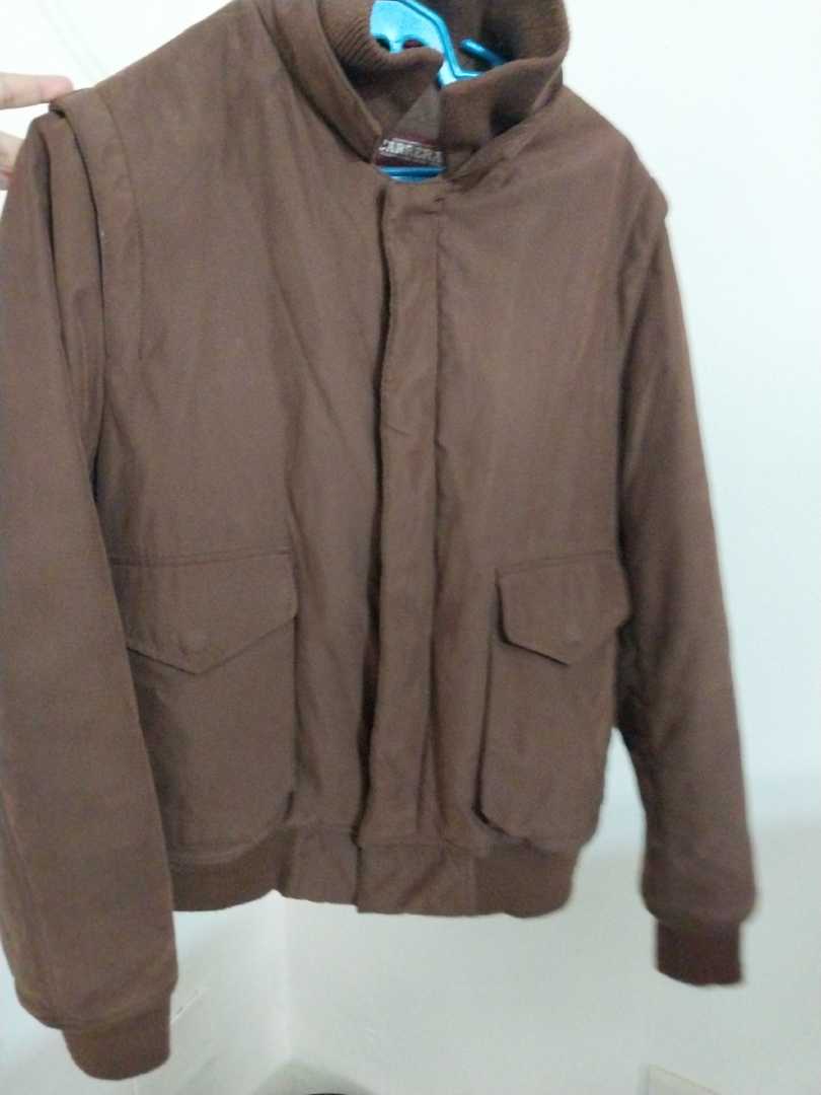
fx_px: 822
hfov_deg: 53.1
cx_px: 410
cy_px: 548
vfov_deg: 67.3
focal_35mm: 26
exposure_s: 1/17
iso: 1000
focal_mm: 4
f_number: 1.8
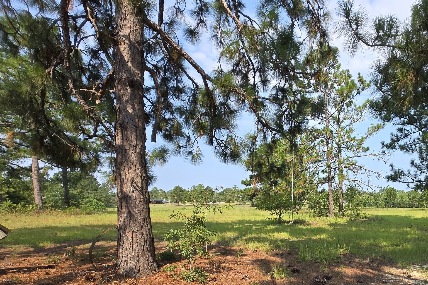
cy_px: 213
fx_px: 262
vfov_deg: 54.6
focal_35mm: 22
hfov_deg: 72.4
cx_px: 328
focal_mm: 1.7
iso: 25
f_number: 2.2
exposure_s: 1/572
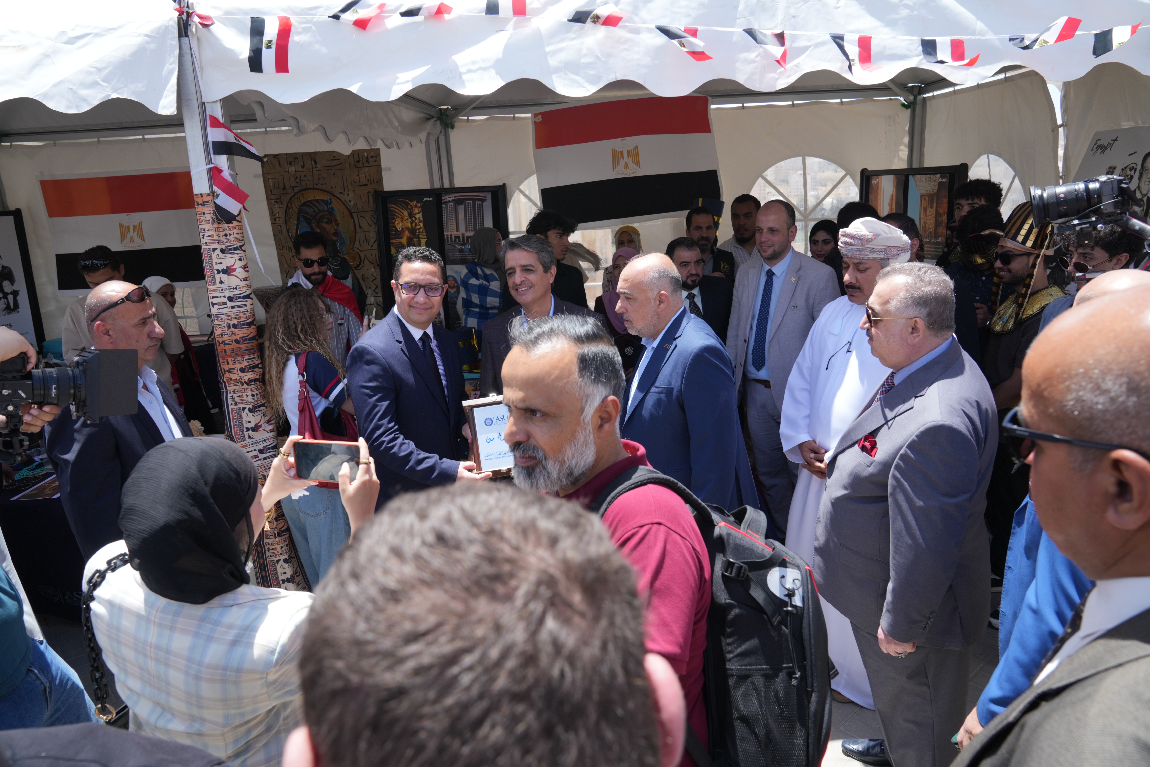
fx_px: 799
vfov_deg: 51.3
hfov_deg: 71.5
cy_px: 384
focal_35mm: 25
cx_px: 575
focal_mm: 25
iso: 320
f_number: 6.3
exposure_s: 1/400
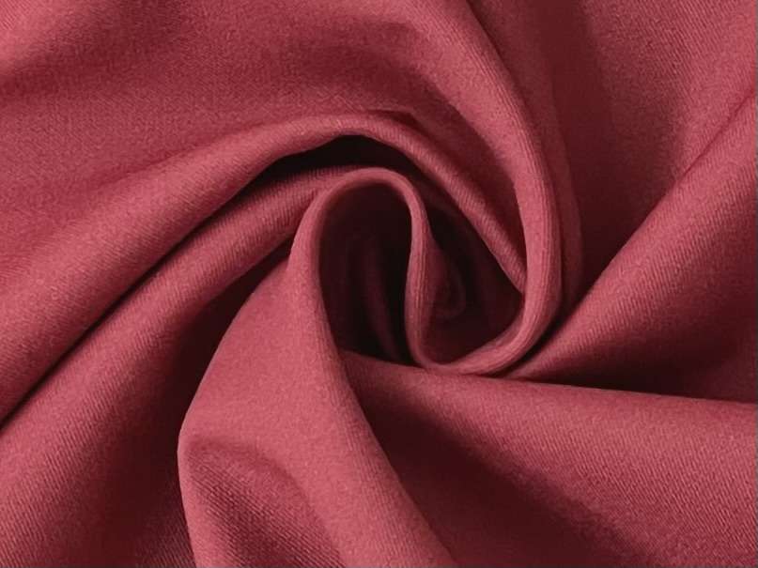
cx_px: 379
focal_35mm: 25
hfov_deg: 69.4
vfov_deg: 54.9
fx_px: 547
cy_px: 284
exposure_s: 1/60
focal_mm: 5.1
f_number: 1.6
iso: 320
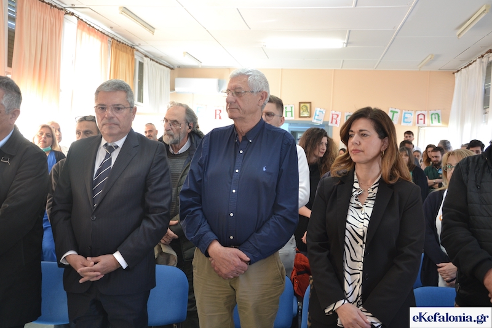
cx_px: 246
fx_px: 533
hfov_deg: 49.6
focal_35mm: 39
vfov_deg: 34.2
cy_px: 164
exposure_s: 1/25
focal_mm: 26
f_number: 4
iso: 400
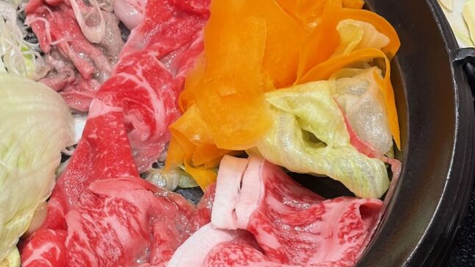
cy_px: 129
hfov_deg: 23.5
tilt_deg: -59.8
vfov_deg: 13.4
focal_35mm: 90
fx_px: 1134
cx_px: 129
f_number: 1.6
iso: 100
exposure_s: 1/59
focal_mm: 5.96
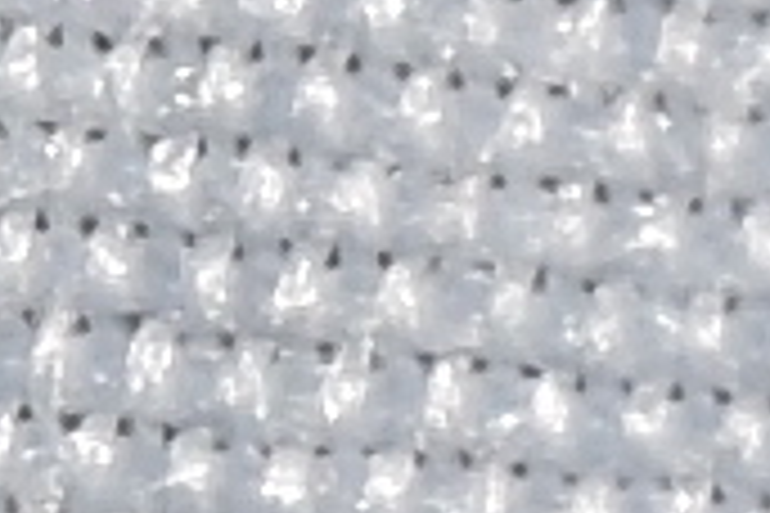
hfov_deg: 1.7
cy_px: 594
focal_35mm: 1176
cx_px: -986
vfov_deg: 1.2
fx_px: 25151
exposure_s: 1/160
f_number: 13
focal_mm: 140
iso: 100
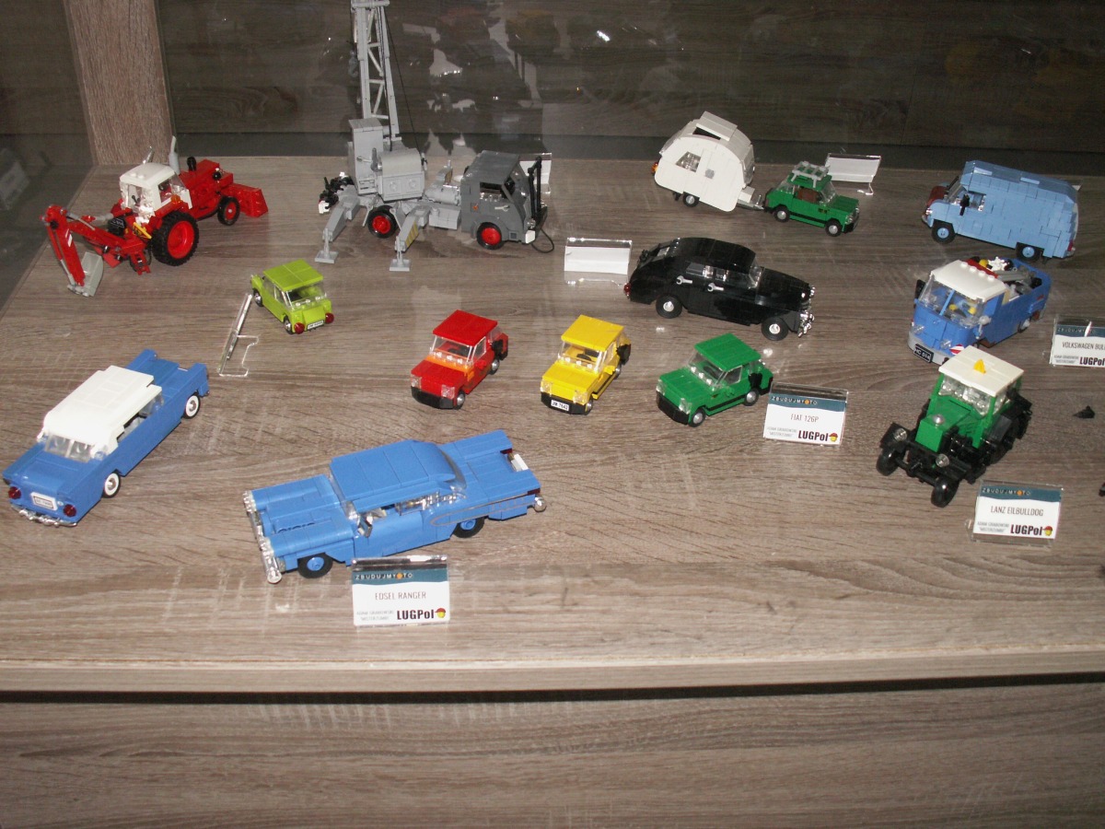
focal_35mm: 35
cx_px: 552
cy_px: 414
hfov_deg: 52.6
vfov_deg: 40.7
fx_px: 1117
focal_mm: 5.86
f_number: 2.8
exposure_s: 1/125
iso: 160
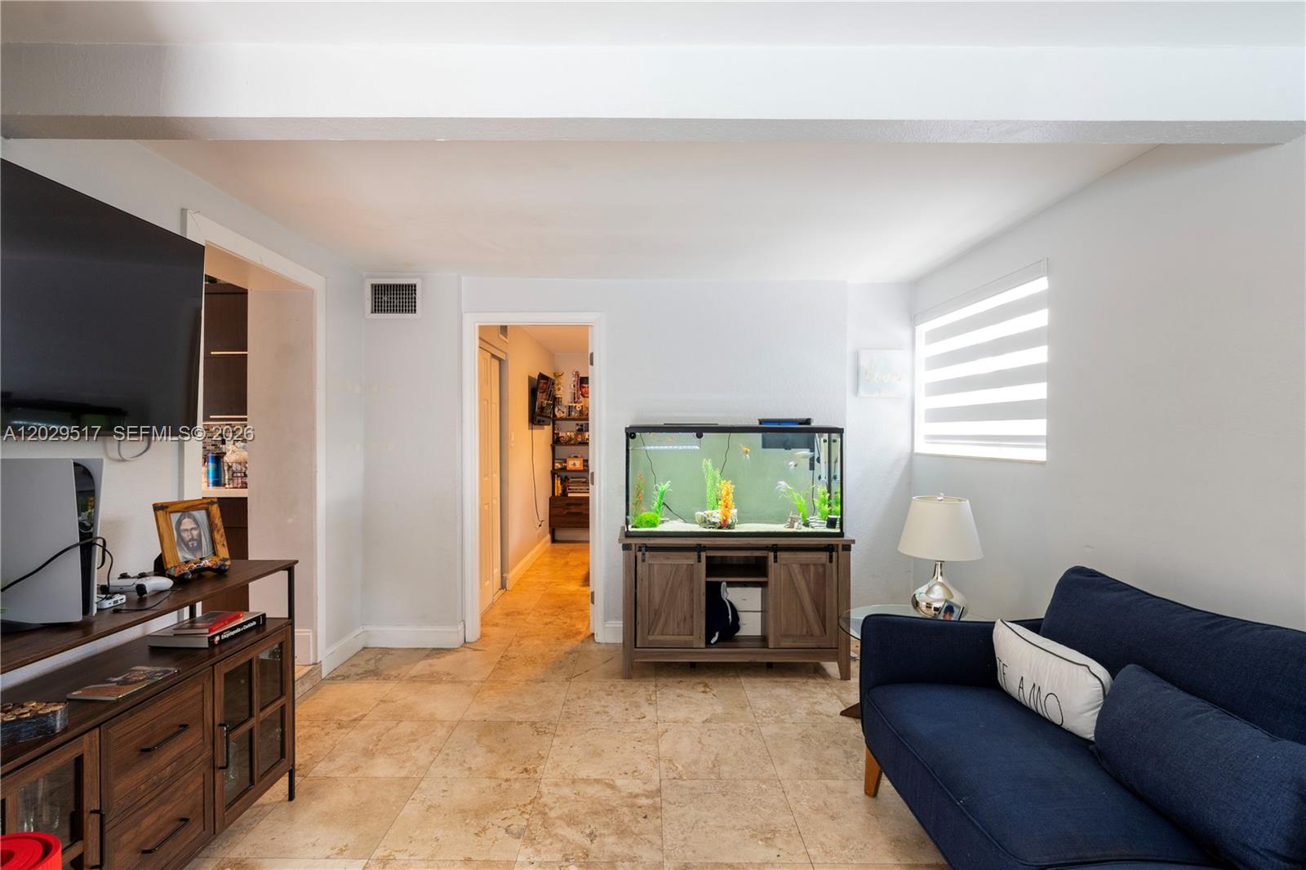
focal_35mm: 16
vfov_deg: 72.0
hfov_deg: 95.0
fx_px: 598
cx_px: 653
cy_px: 435
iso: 250
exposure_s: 1/2
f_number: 8
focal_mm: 11
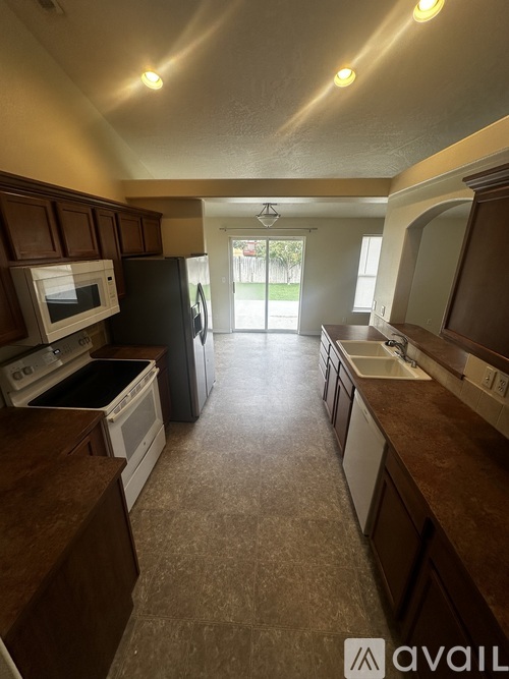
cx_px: 254
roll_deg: -0.3
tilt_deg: -20.1
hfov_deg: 85.7
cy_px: 340
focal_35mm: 14
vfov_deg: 102.1
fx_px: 275
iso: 50
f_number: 2.2
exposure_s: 1/120
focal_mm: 2.22
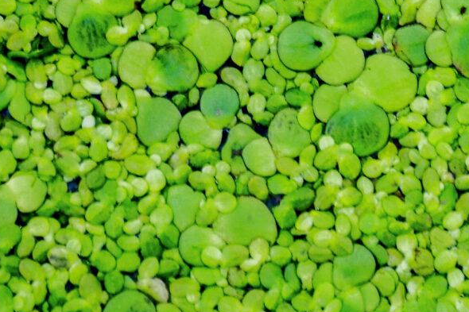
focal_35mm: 521
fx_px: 6785
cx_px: 344
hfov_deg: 4.0
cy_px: -284
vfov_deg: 2.6
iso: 100
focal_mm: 80
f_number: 5.3
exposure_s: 1/60
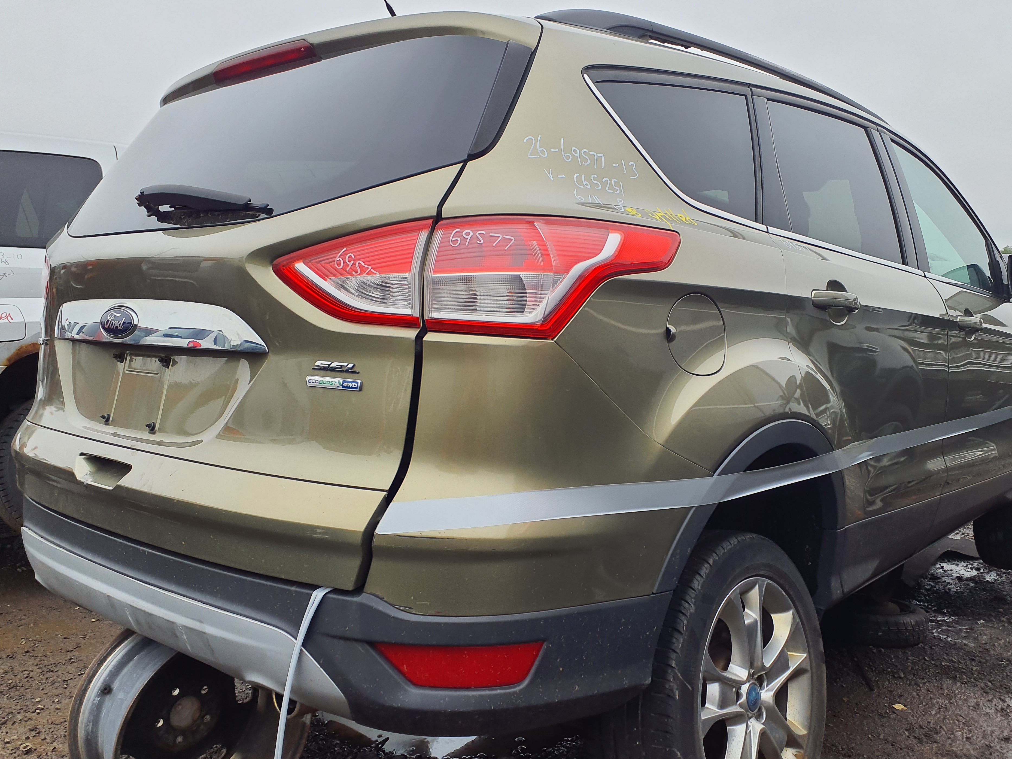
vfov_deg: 46.8
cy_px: 399
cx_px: 548
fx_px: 877
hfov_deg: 59.9
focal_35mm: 30
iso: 40
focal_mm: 3.58
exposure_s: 1/456
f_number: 1.9
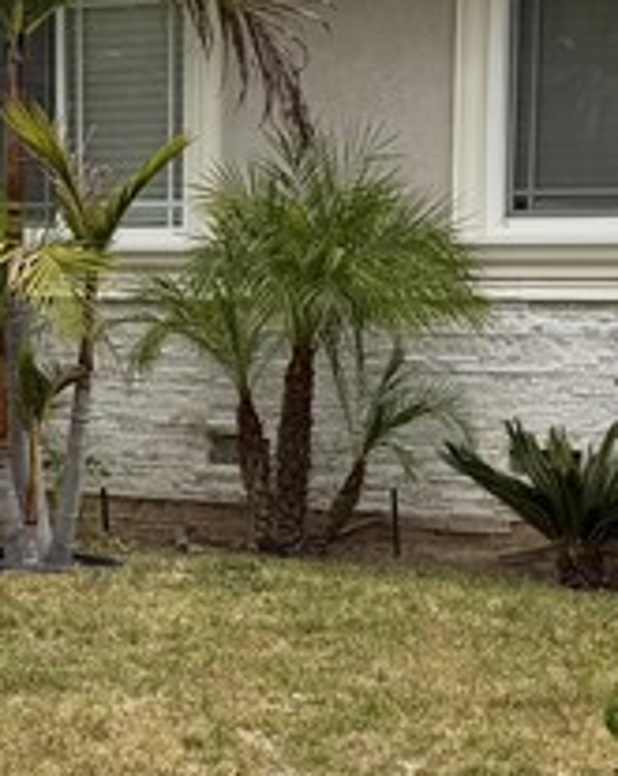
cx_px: 427
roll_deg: -0.9
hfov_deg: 13.2
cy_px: 664
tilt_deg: -6.2
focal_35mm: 116
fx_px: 2658
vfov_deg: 16.4
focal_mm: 6.76
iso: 80
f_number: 1.78
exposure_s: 1/2703
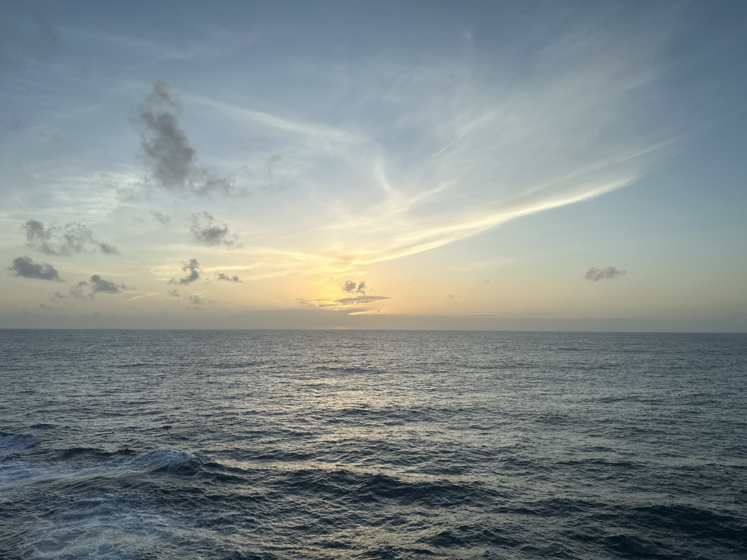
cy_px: 280
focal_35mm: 24
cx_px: 374
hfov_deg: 71.6
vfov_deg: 56.8
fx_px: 518
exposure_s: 1/1949
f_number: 1.78
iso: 80
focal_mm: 6.86
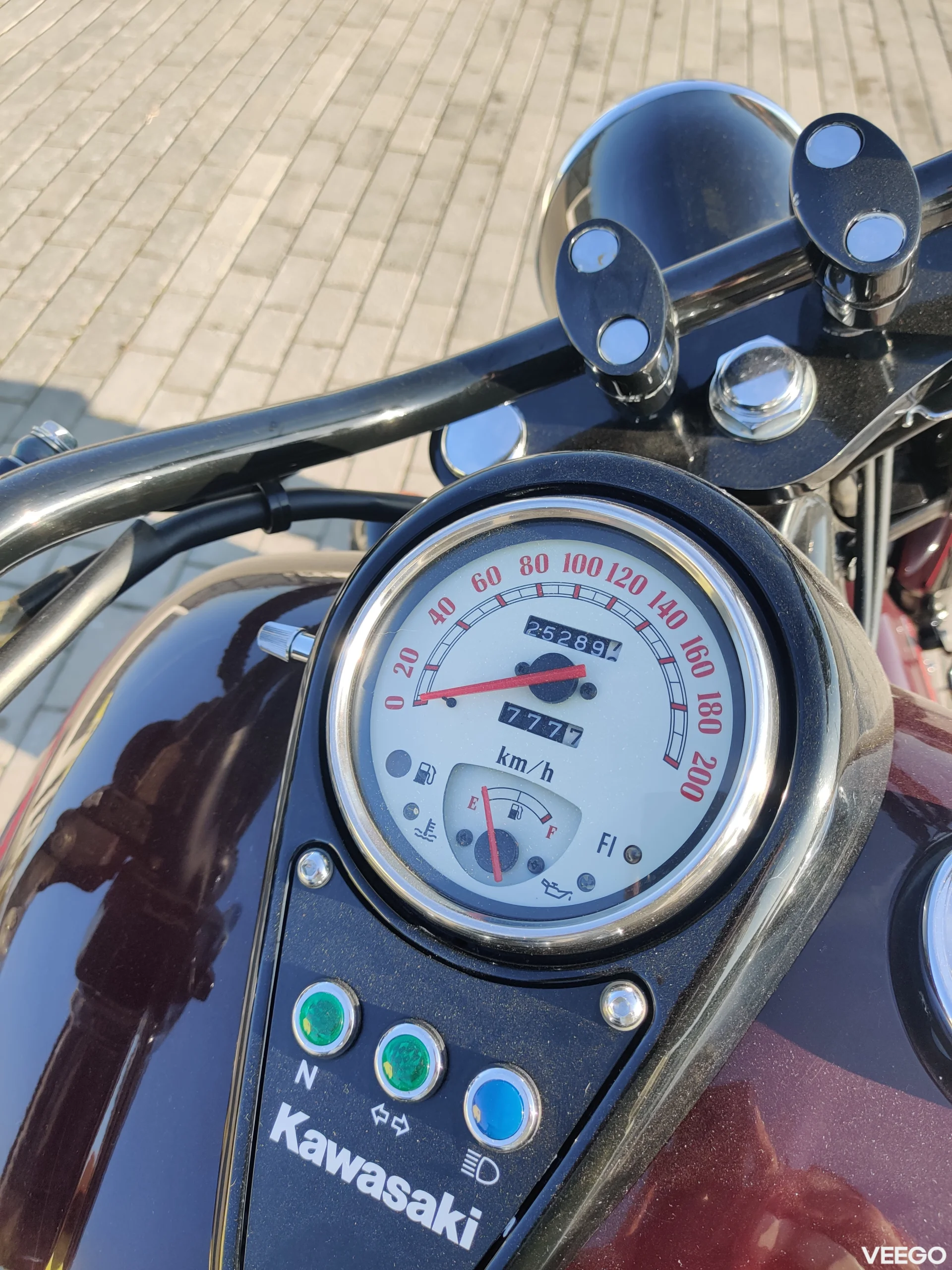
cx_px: 476
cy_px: 635
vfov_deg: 65.3
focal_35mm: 27
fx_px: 990
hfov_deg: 51.4
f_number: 1.65
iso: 125
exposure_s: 1/663
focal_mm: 4.75
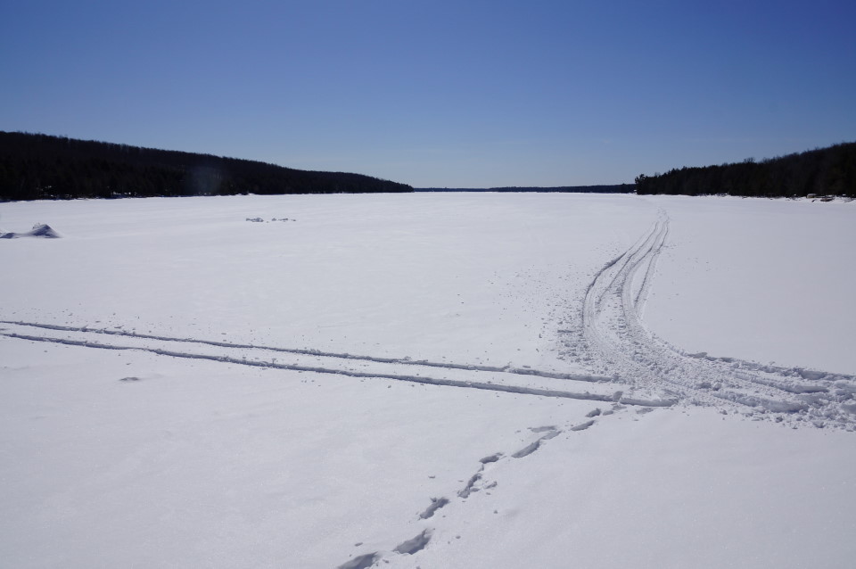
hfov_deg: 67.4
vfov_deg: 47.8
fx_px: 641
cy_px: 284
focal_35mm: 27
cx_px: 428
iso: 100
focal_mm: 18
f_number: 13
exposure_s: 1/640
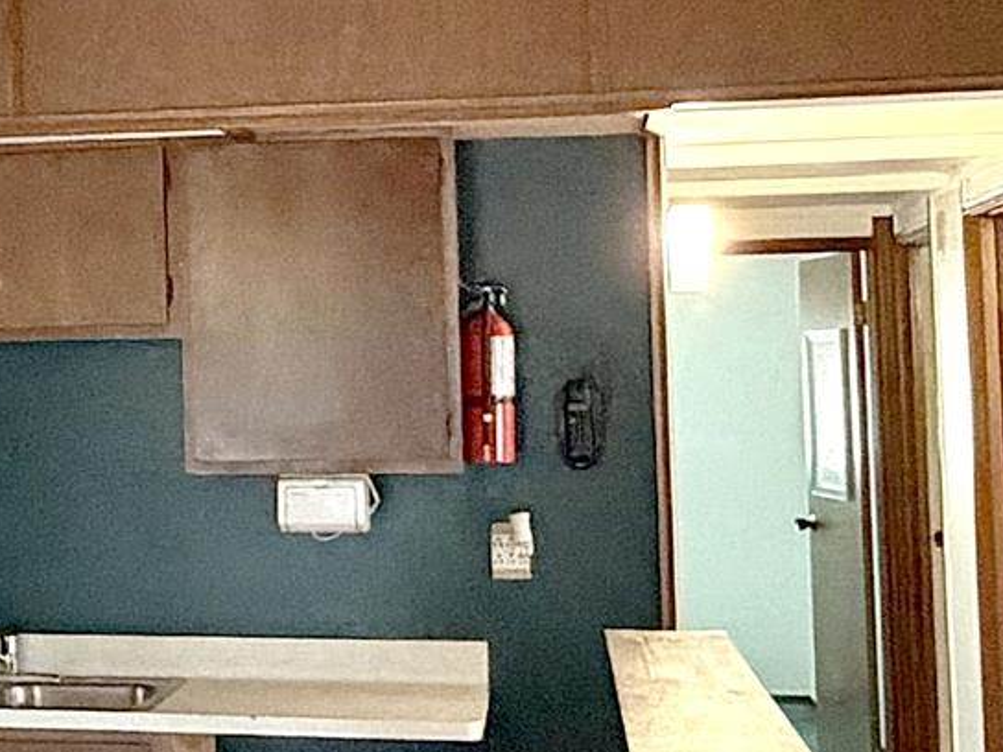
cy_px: 234
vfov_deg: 18.6
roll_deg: -0.3
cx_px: 0
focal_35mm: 79
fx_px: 2289
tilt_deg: +3.4
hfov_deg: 23.7
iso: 1000
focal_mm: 2.22
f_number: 2.2
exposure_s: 1/60
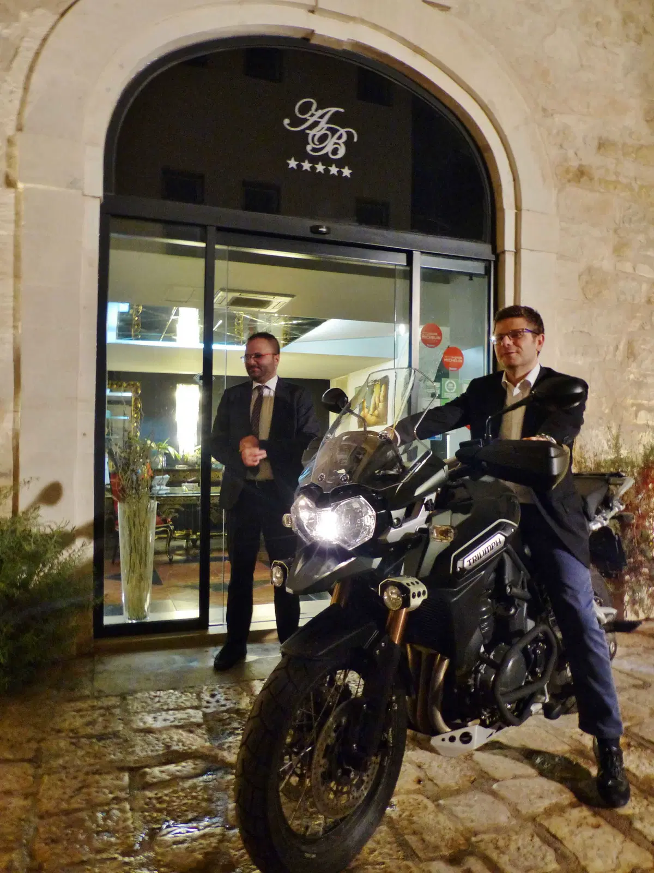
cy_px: 436
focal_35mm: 25
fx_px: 630
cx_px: 327
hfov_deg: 54.9
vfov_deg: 69.4
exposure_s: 1/8
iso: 250
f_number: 2.8
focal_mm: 4.5
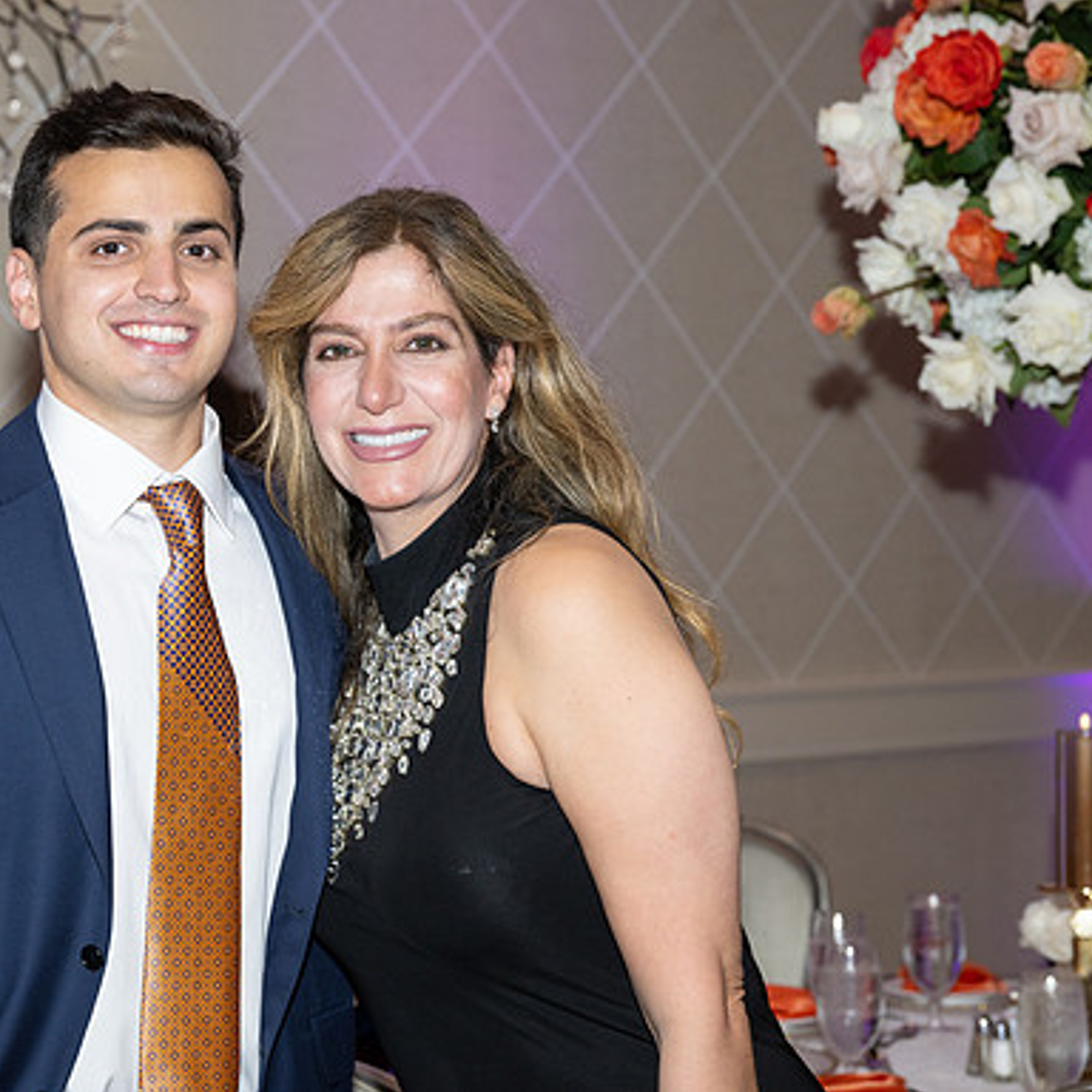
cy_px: 545
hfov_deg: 20.1
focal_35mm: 86
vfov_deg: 20.2
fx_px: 3069
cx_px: 318
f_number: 5.6
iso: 800
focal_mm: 67
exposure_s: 1/100
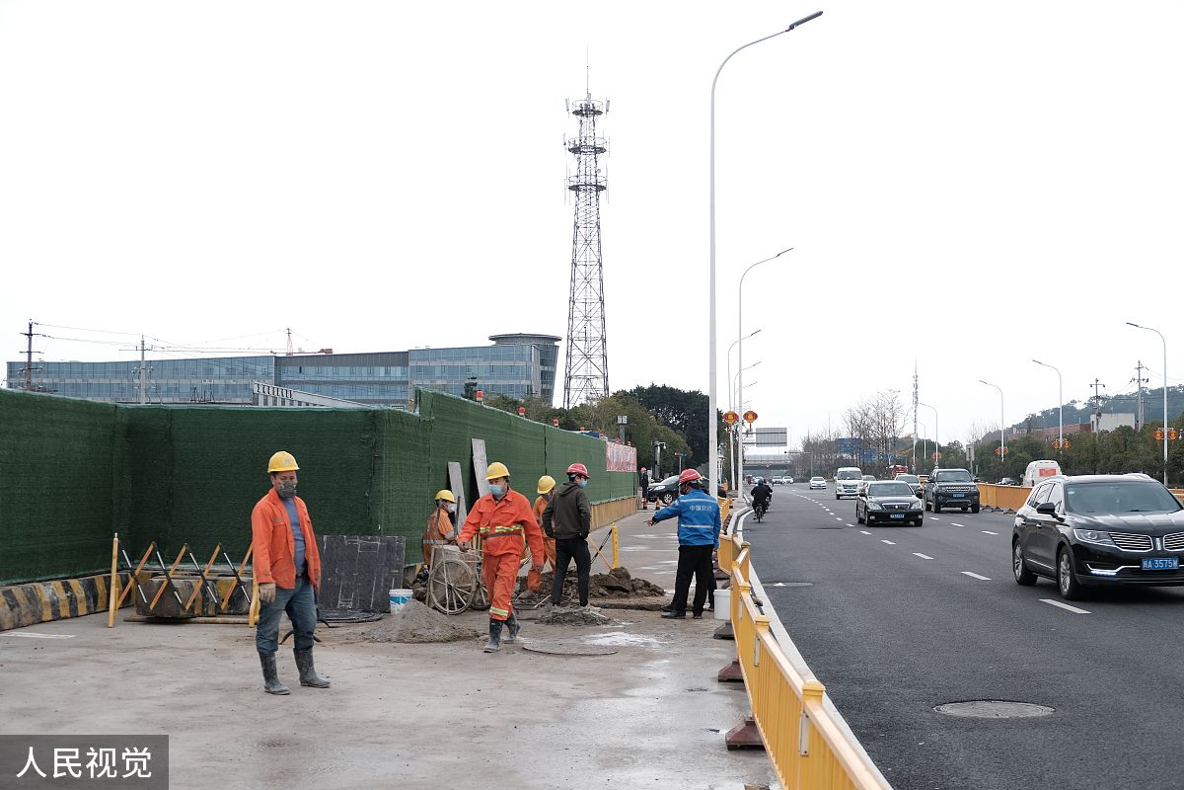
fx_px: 1414
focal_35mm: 43
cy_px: 395
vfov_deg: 31.2
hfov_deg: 45.4
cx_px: 592
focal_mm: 28.9
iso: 200
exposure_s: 1/500
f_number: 3.2
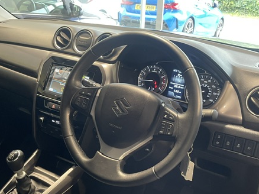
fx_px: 284
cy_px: 130
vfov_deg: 37.3
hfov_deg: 49.0
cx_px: 129
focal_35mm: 38
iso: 400
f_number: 1.6
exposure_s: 1/50
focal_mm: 4.2
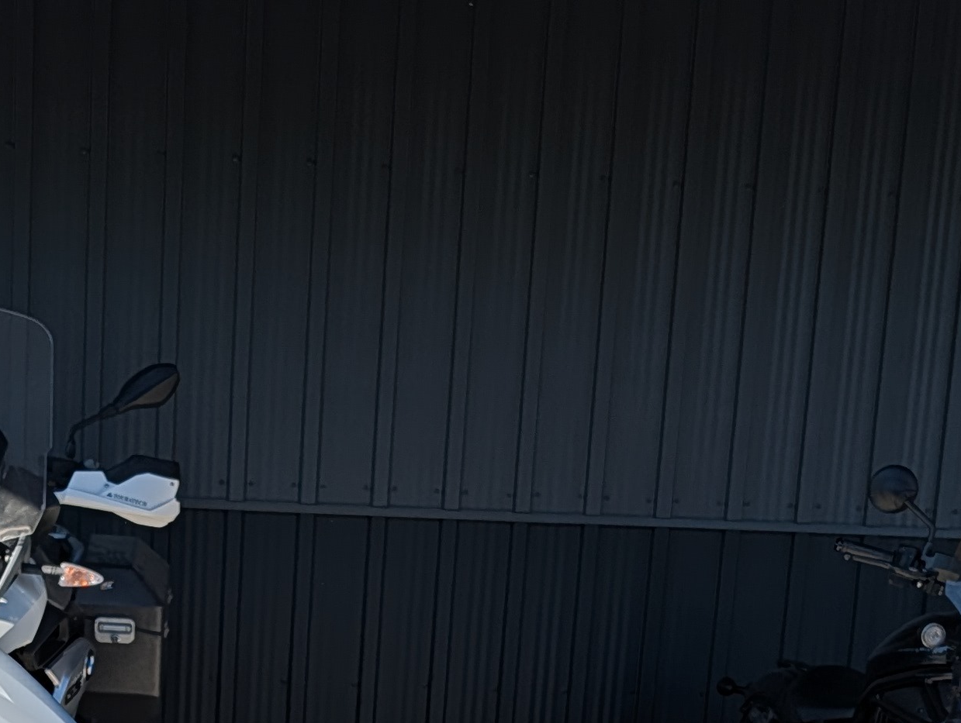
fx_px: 2196
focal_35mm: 79
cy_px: 955
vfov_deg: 17.5
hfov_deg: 24.4
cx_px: 238
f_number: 1.68
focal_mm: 6.9
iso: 19
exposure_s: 1/7194
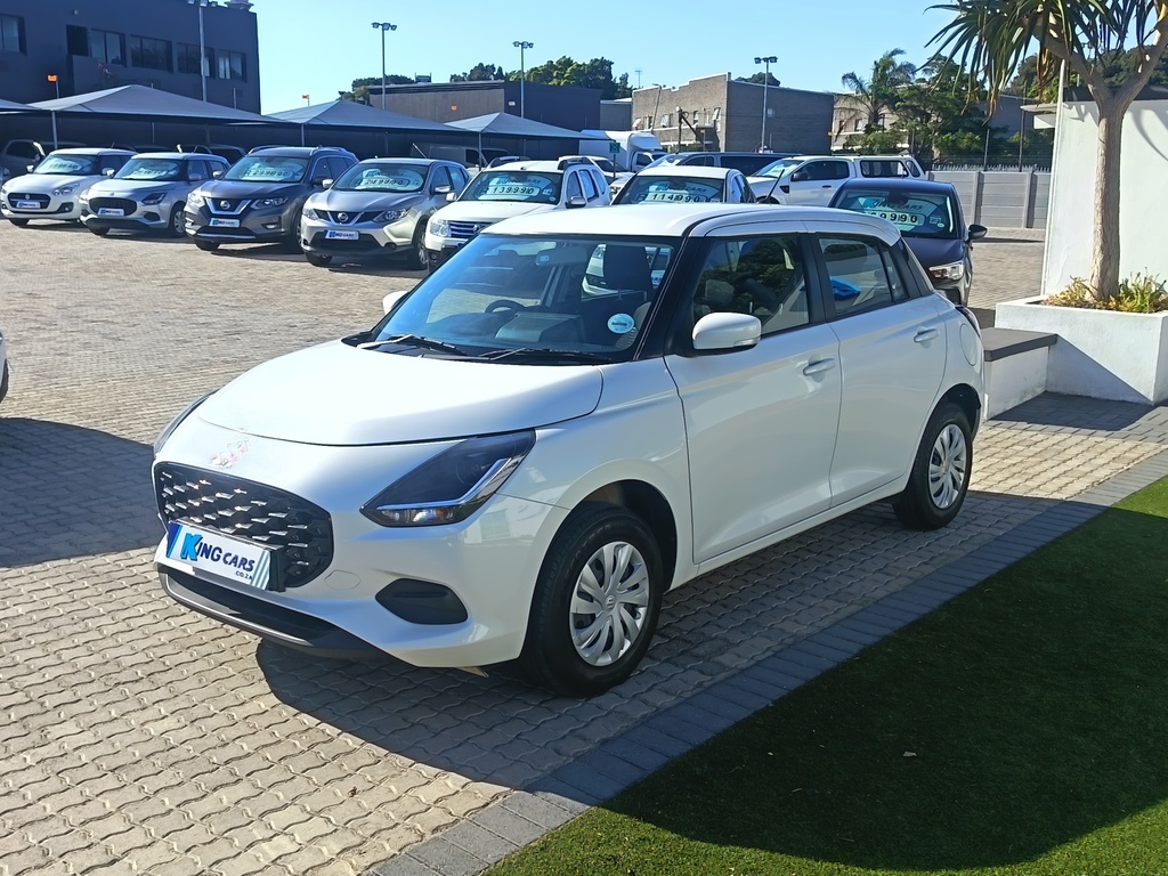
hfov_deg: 51.4
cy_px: 438
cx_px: 584
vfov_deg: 39.7
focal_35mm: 36
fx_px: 1215
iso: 100
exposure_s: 1/637
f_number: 1.75
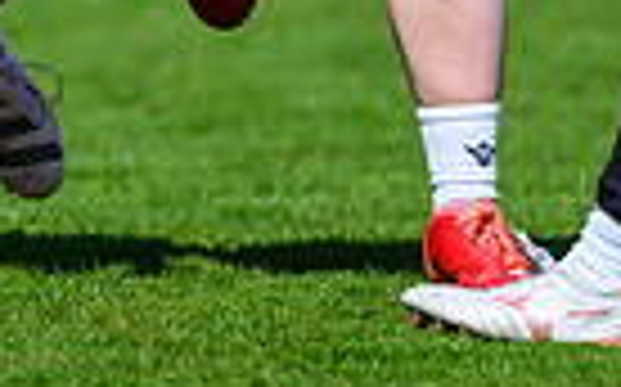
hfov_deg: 1.1
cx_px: -8
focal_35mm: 1921
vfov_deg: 0.7
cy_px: -504
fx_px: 32485
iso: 250
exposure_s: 1/4000
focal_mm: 400
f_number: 3.2
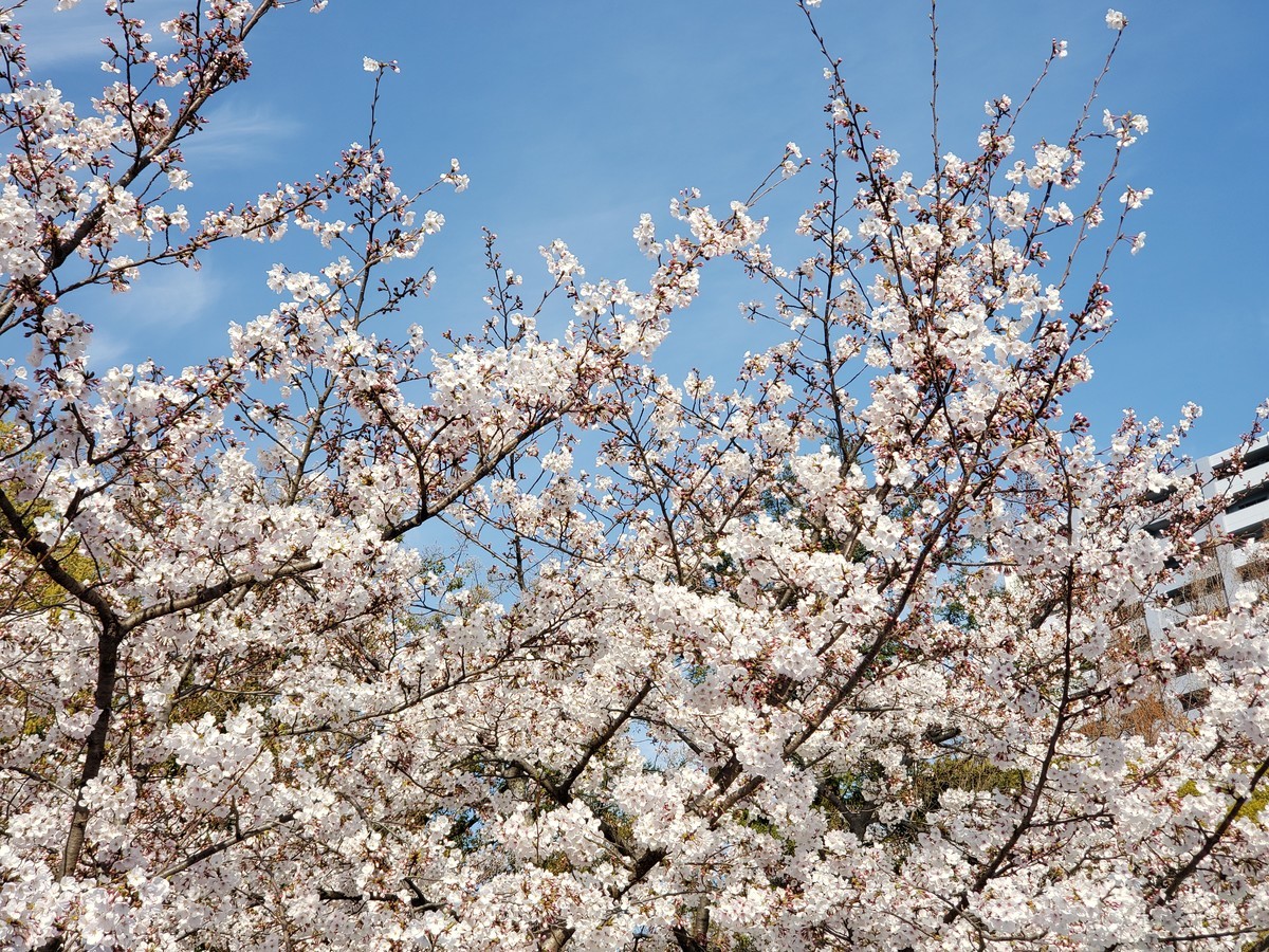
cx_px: 634
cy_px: 476
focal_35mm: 52
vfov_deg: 28.0
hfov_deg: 36.8
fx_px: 1906
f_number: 2.4
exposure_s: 1/479
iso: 32
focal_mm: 6
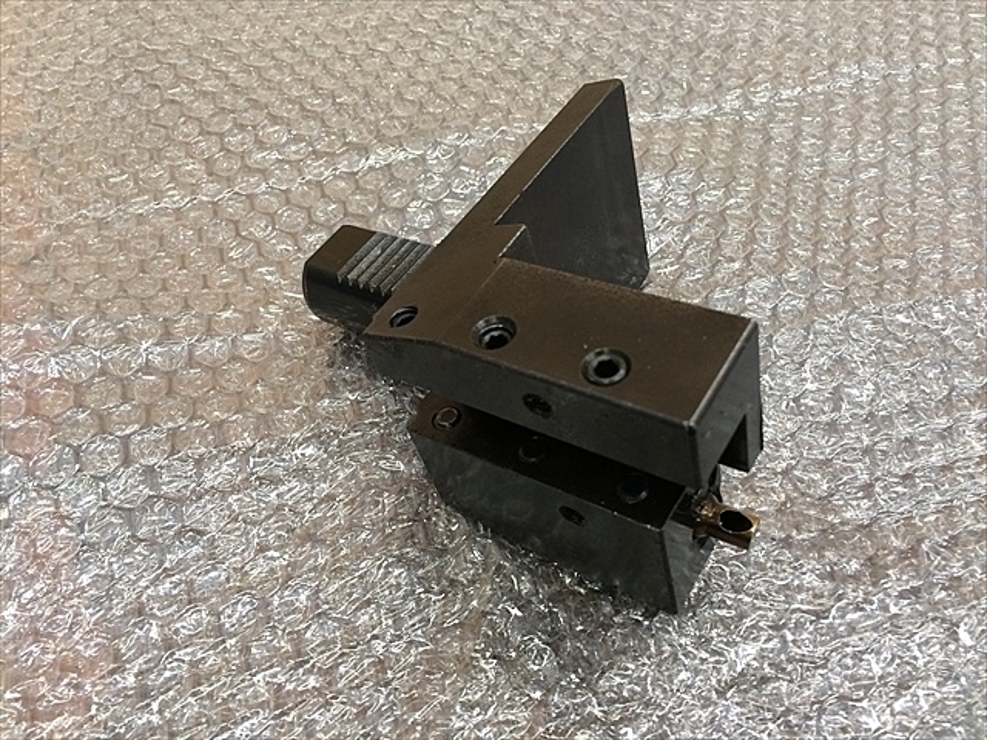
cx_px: 494
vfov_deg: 48.2
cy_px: 370
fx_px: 827
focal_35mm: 29
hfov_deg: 61.7
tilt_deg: -55.8
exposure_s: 1/30
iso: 100
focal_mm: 4.15
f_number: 2.2
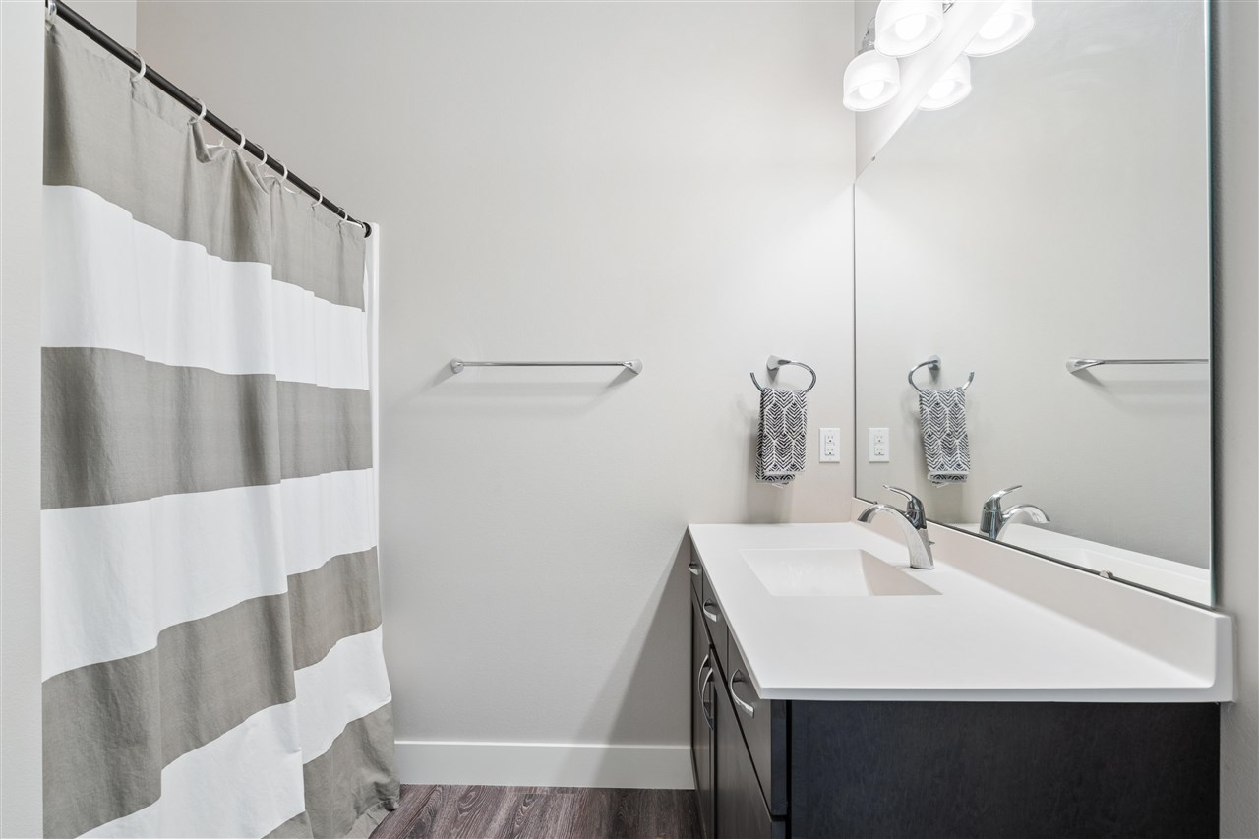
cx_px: 630
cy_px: 420
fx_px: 594
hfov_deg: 93.3
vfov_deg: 70.4
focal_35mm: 17
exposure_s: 1/10
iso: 400
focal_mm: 17
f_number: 9
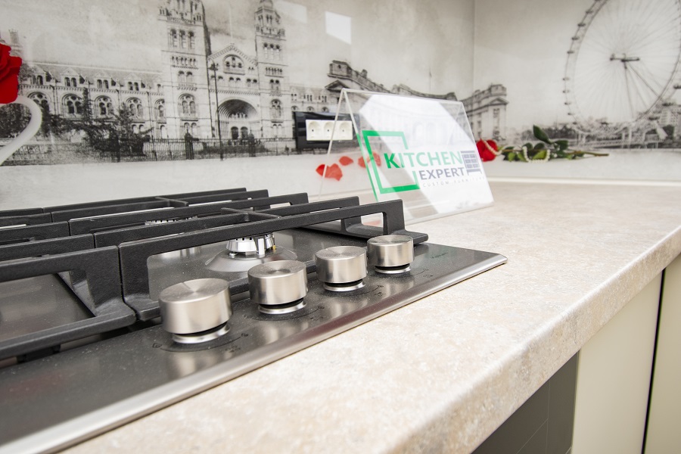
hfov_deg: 81.2
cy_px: 227
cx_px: 340
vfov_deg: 59.5
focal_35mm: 21
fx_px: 397
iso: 320
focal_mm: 14
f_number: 6.3
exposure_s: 1/60
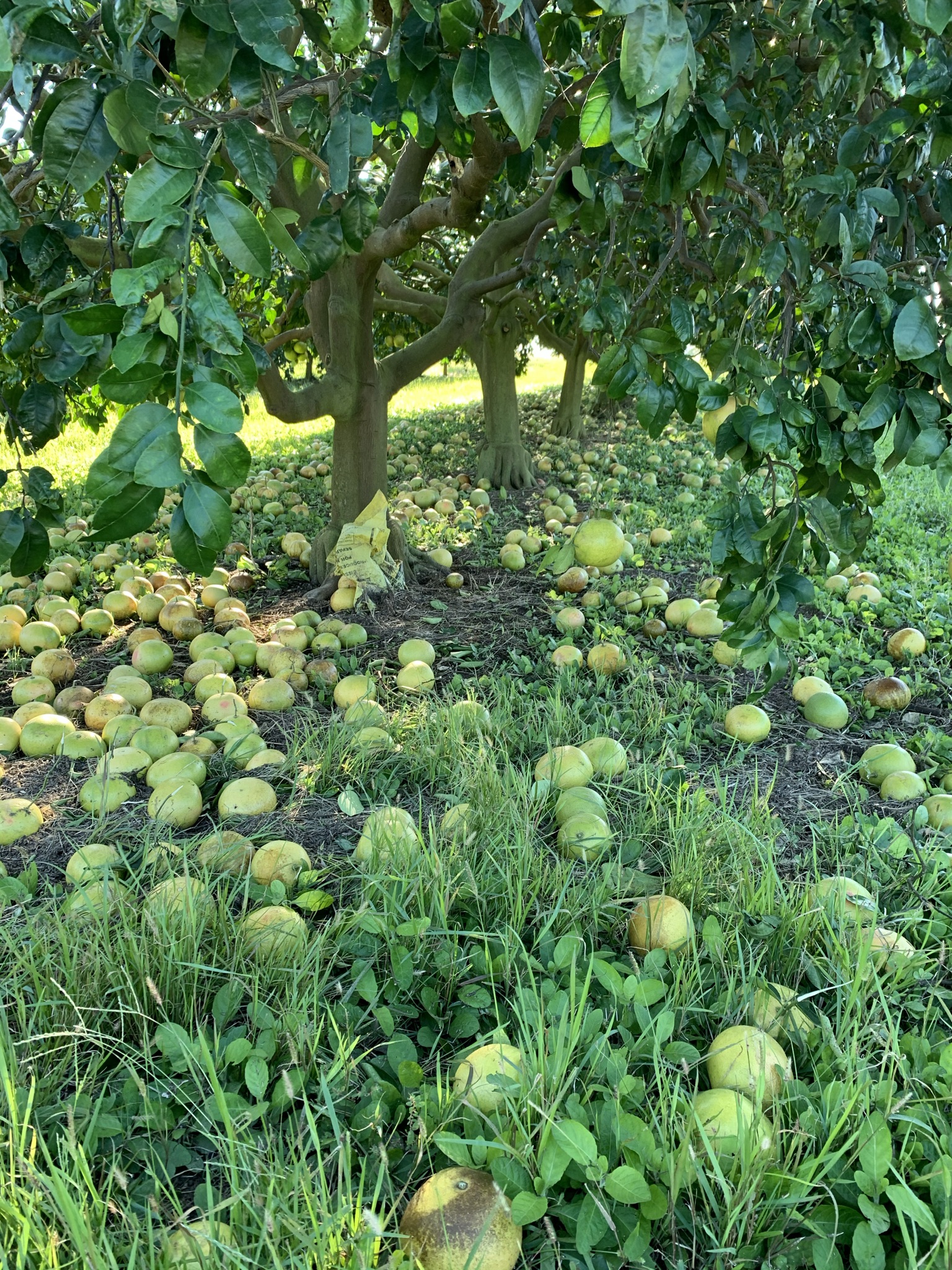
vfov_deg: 67.3
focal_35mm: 26
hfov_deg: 53.1
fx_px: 953
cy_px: 635
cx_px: 476
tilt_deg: -15.0
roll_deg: -0.3
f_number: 1.8
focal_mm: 4.25
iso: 40
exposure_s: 1/121
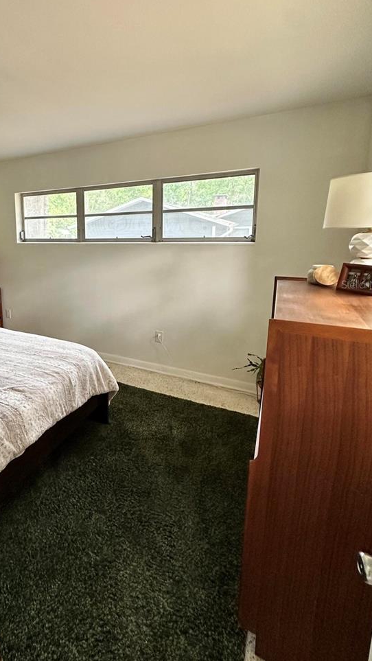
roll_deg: +1.3
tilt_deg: -9.1
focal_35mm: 19
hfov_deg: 54.8
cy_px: 284
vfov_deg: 89.0
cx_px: 81
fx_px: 333
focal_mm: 2.22
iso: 320
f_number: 2.2
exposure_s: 1/99
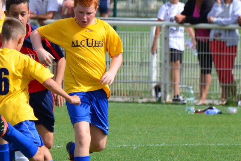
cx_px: 51
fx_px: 4333
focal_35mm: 647
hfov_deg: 3.2
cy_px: 103
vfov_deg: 2.1
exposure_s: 1/5000
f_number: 9
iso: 2500
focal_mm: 270
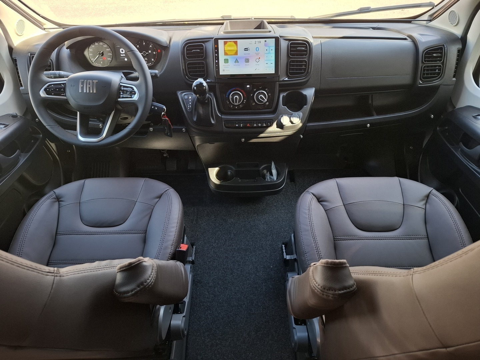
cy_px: 180
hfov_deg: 73.9
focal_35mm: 23
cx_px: 240
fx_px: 319
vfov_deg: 58.9
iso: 100
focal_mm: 5.54
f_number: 1.8
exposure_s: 1/100
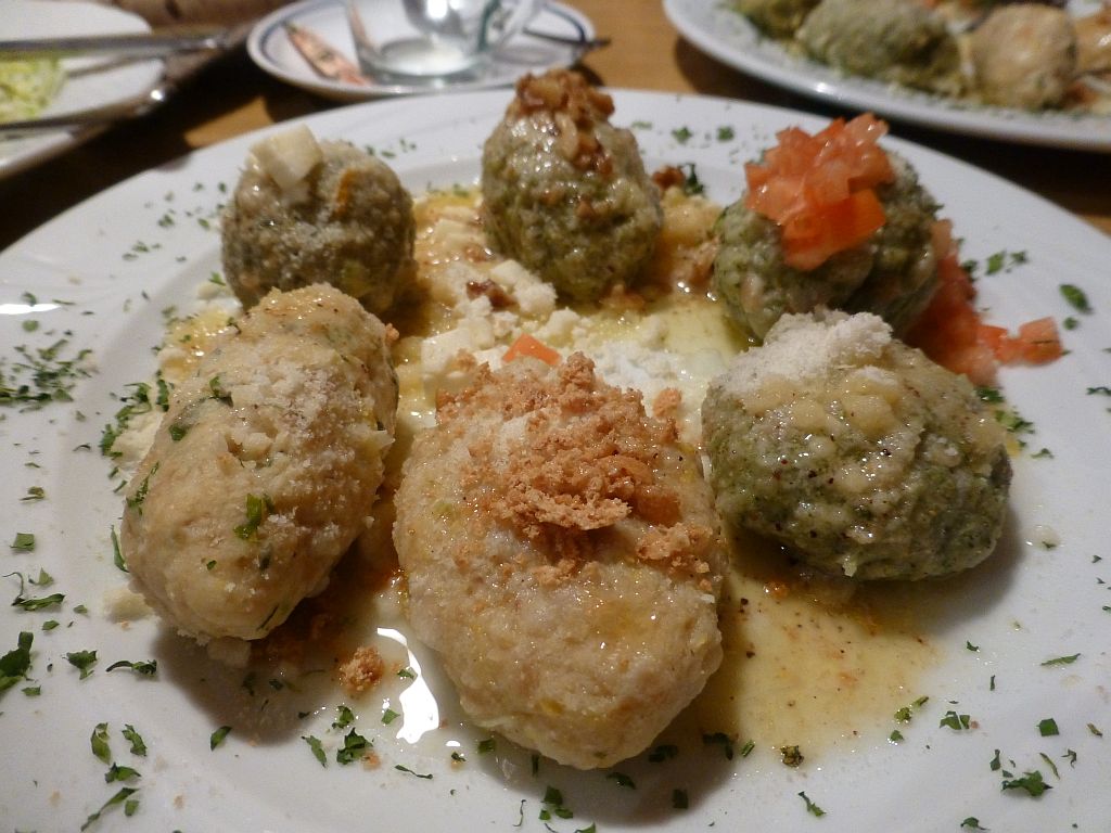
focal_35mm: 24
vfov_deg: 56.8
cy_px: 416
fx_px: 770
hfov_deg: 71.6
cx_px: 556
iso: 400
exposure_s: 1/13
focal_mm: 4.3
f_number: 3.3
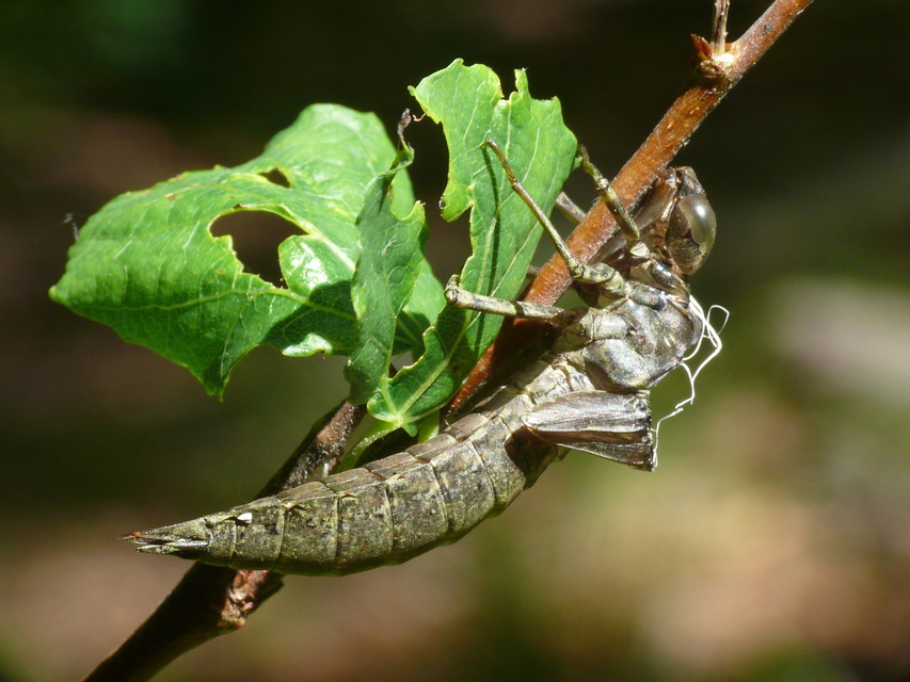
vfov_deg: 10.5
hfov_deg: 14.0
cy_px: 341
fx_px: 3707
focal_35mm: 141
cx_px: 455
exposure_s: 1/80
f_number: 11
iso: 200
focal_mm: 29.8
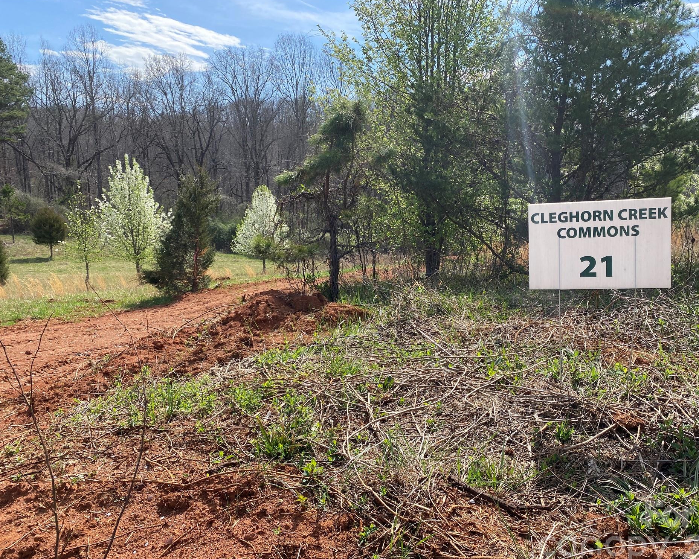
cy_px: 285
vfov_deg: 51.5
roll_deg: -0.1
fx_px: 579
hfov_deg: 62.1
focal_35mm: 28
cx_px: 379
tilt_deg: -10.6
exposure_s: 1/1838
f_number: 1.8
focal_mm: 4.25
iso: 32
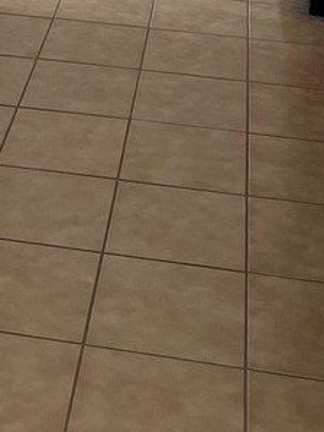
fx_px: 1174
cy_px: -198
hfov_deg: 15.4
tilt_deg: -12.7
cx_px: -9
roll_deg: -0.6
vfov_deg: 18.7
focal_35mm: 94
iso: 125
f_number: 1.5
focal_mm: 5.7
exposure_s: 1/90
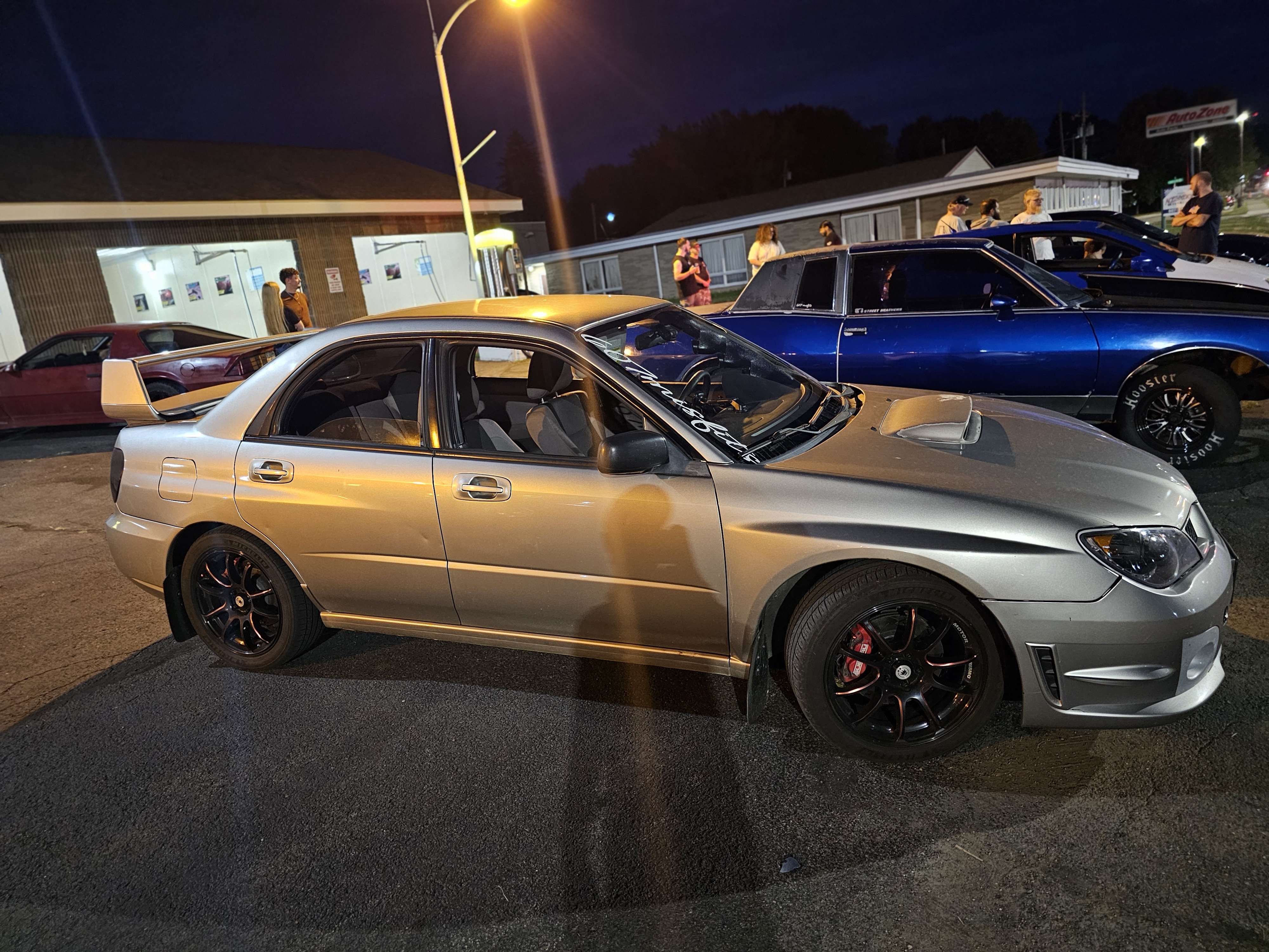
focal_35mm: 23
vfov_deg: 58.9
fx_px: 843
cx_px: 634
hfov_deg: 73.9
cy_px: 476
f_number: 1.7
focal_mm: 6.3
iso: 800
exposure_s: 1/24
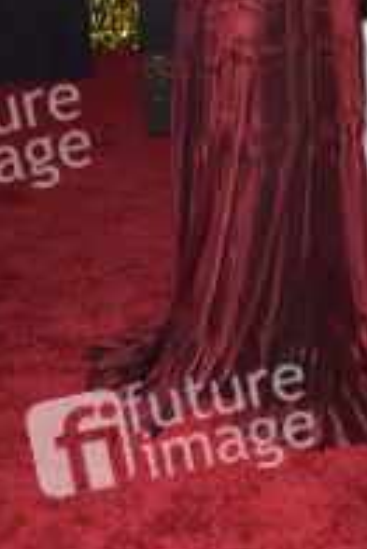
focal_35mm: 106
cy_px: 11
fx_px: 1618
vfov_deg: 18.8
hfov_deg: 12.9
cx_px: 254
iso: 640
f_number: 6.3
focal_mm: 52
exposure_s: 1/250
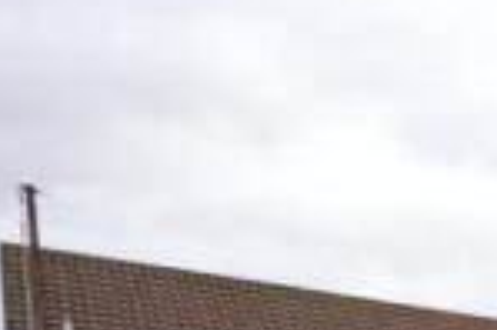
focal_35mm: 66
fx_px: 910
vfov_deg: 15.7
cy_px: 680
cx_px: 1007
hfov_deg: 18.6
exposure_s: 1/125
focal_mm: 10
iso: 140
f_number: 4
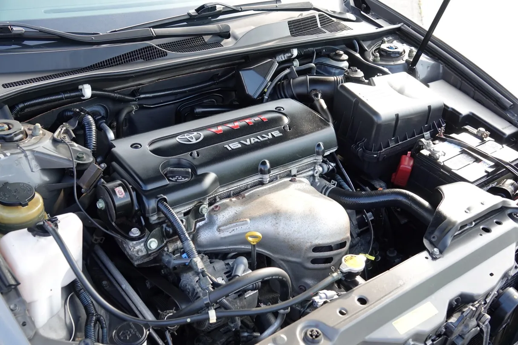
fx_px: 532
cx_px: 259
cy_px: 172
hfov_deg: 51.9
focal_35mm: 37
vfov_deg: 35.9
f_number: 3.2
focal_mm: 13.7
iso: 100
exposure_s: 1/50
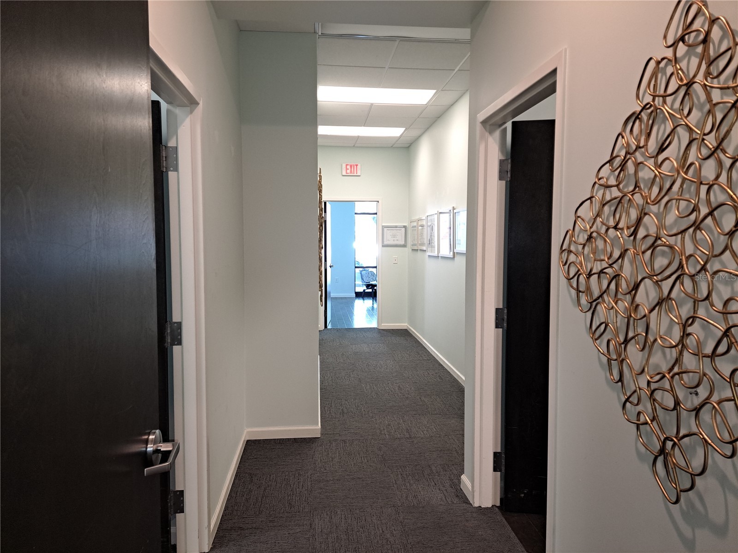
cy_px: 276
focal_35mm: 24
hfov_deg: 71.6
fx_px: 512
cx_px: 369
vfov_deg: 56.8
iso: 200
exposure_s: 1/60
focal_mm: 5.23
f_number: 1.8
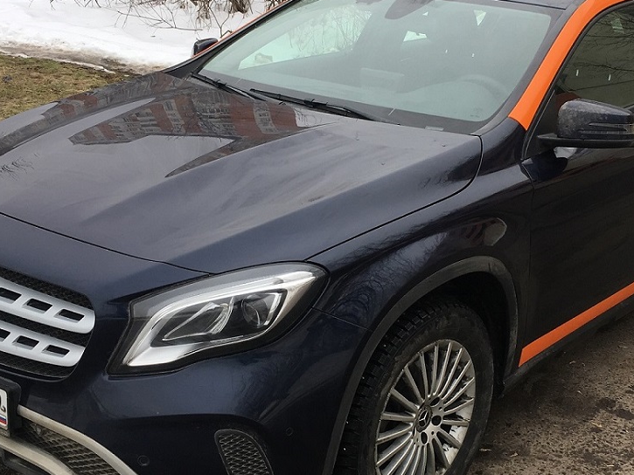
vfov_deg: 28.0
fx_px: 953
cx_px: 368
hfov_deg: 36.7
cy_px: 244
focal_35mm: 52
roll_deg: -1.5
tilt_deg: -18.7
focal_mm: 4.15
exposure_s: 1/342
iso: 25
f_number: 2.2
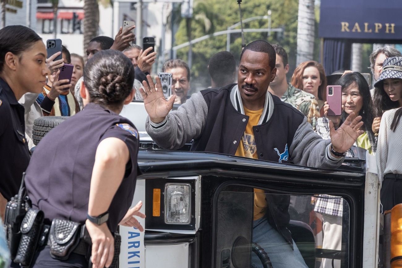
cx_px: 201
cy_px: 134
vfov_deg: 9.3
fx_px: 1653
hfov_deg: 13.9
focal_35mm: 148
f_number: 5.6
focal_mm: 98.6
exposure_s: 1/250
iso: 800
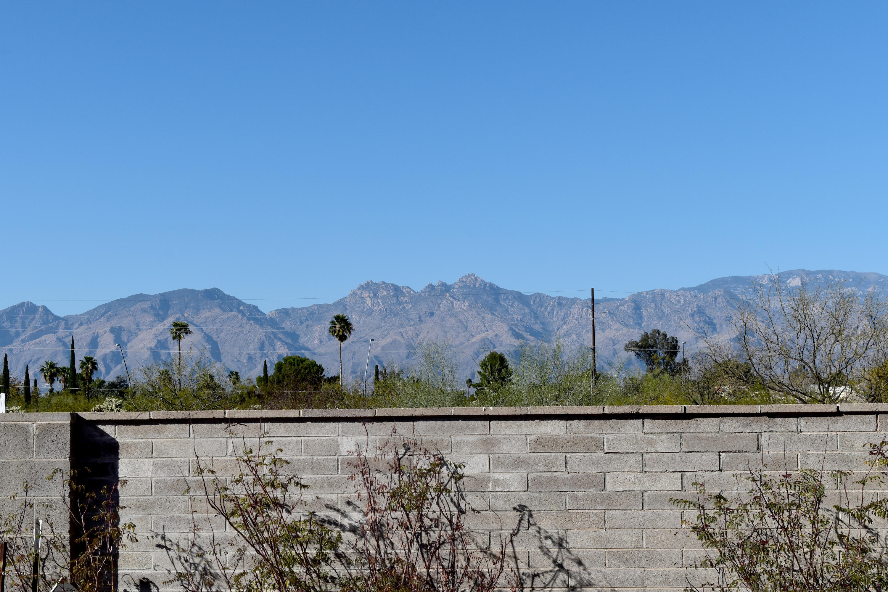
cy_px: 296
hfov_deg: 28.1
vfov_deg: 18.9
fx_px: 1776
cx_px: 444
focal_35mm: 72
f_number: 11
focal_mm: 48
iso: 200
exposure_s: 1/500
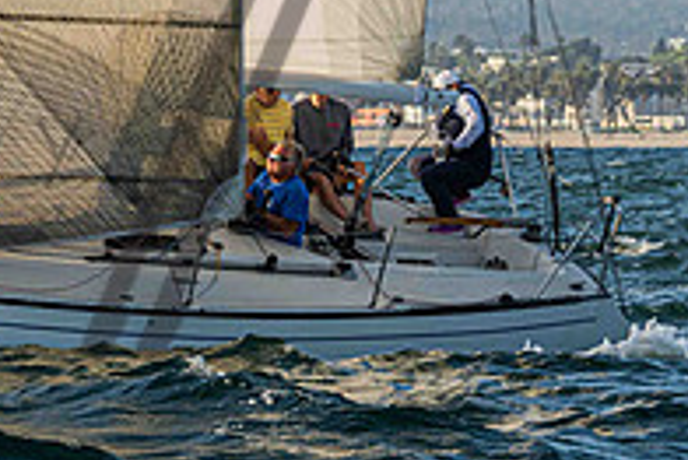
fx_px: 10633
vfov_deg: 2.5
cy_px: 56
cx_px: 155
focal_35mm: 556
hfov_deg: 3.7
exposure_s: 1/1000
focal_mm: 145
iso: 400
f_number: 8
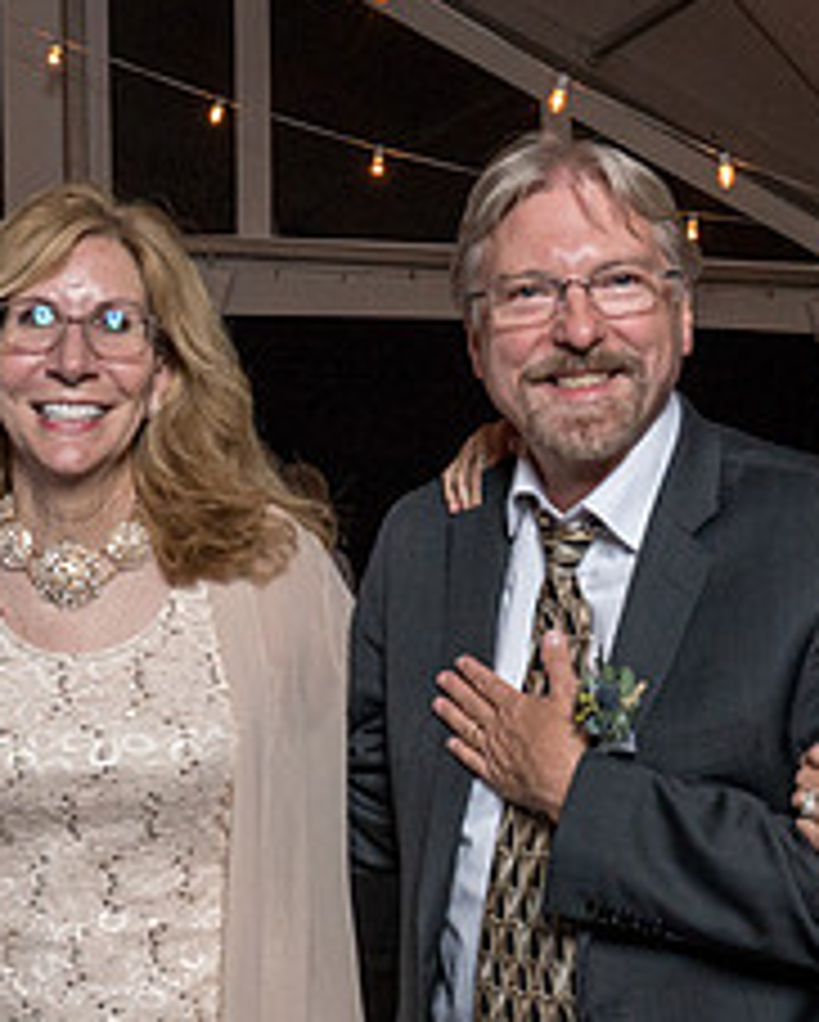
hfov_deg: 26.7
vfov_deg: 32.8
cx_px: 348
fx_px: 1725
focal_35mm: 57
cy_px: 664
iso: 2000
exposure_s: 1/200
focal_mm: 19
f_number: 5.6
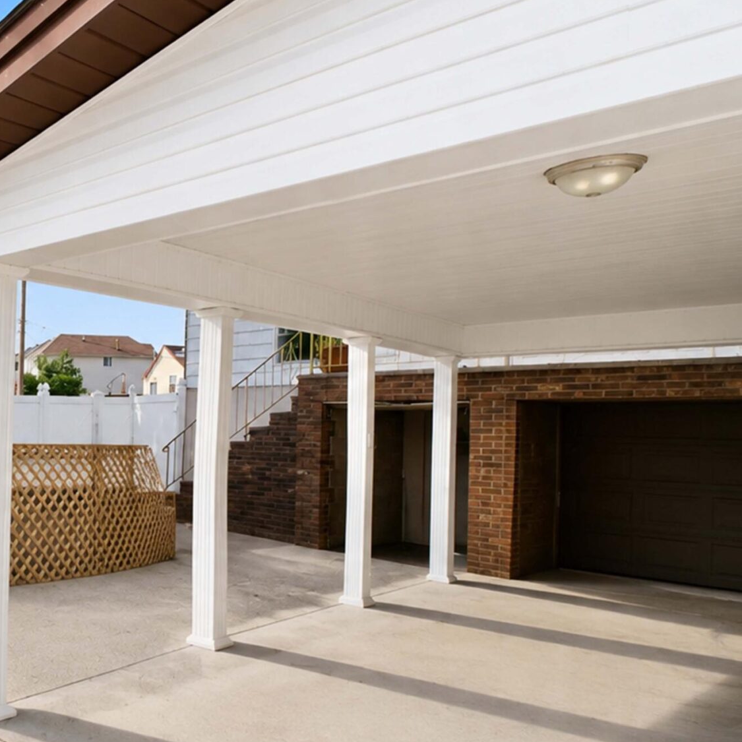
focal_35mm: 29
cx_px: -70
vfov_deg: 55.4
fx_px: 703
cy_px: 424
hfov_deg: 43.4
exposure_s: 1/100
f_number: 10
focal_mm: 10
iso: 200
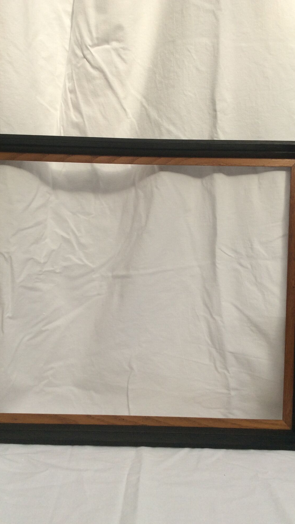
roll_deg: -0.3
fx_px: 487
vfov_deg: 56.6
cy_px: 263
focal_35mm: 35
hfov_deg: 33.7
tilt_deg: -6.3
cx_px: 132
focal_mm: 3.3
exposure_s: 1/643
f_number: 2.4
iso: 32
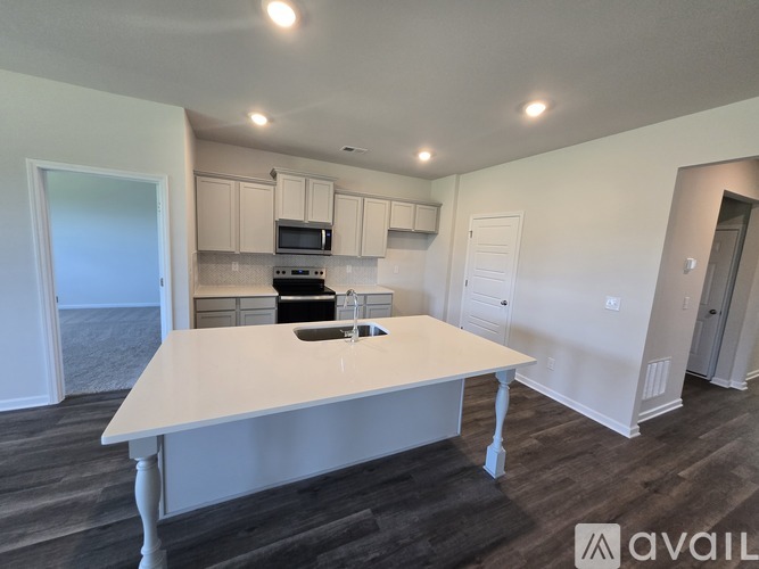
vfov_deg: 89.9
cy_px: 284
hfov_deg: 106.2
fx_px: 285
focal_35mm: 13
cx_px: 380
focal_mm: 1.7
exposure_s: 1/60
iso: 200
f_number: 2.2
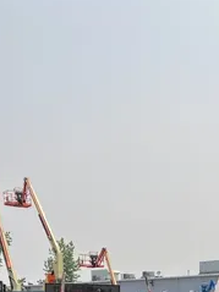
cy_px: 434
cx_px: 193
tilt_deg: -10.0
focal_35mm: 86
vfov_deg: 19.8
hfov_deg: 16.9
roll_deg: +1.1
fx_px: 726
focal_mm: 3.99
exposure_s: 1/3040
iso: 32
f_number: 1.8
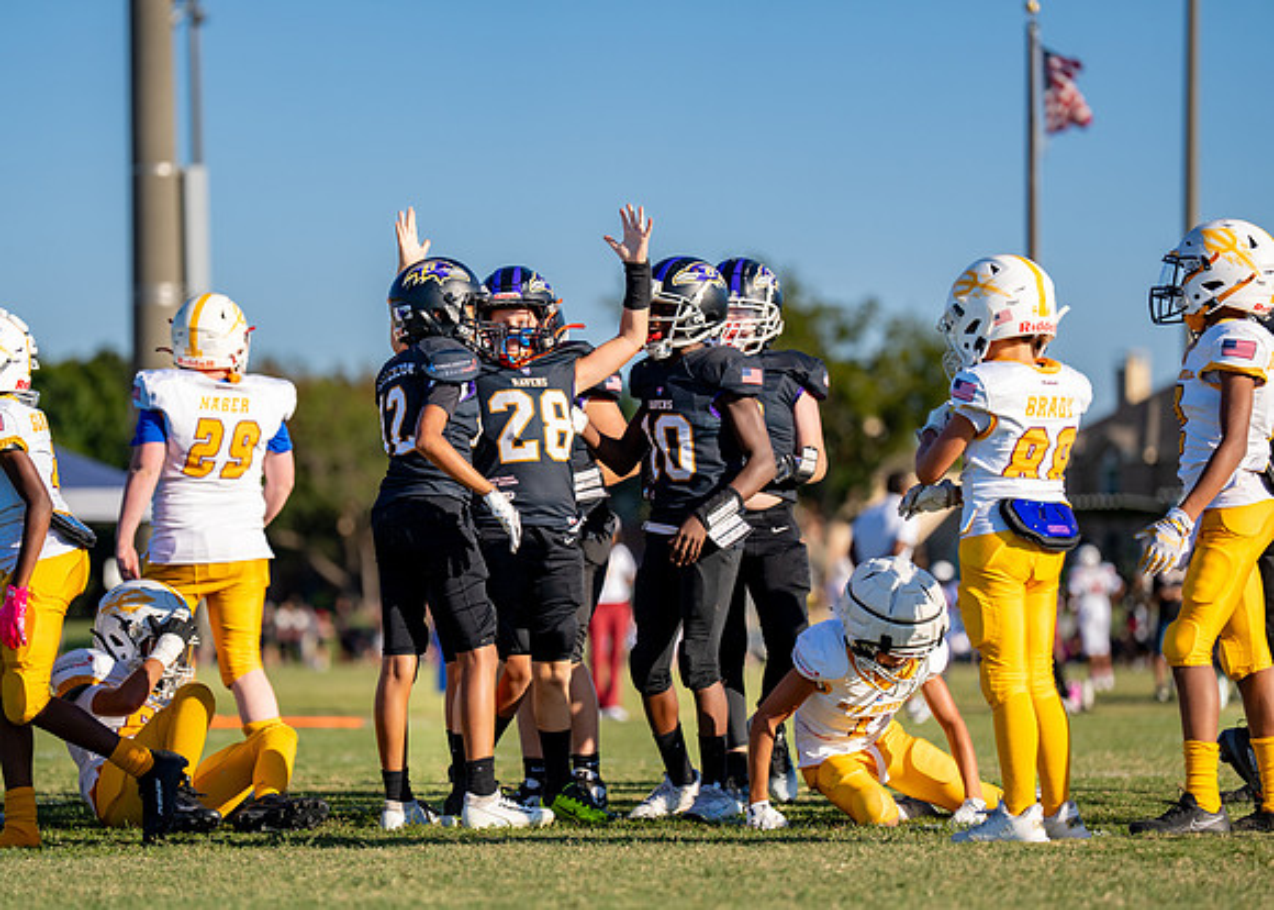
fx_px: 6296
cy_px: 506
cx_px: 514
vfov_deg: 8.3
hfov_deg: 11.6
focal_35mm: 174
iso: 160
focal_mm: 149
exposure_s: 1/3200
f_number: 2.8
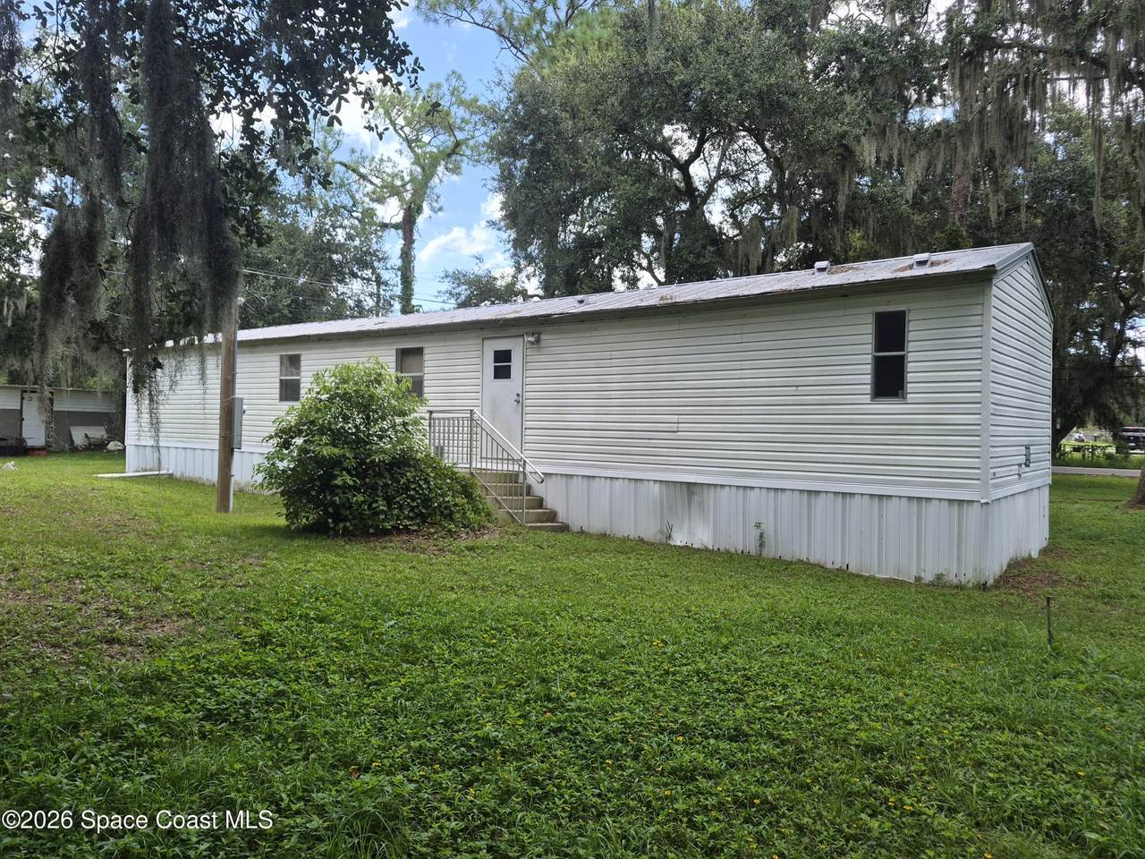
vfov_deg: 58.9
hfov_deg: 73.9
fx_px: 761
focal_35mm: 23
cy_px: 430
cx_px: 572
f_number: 1.8
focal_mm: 5.4
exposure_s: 1/1476
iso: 80
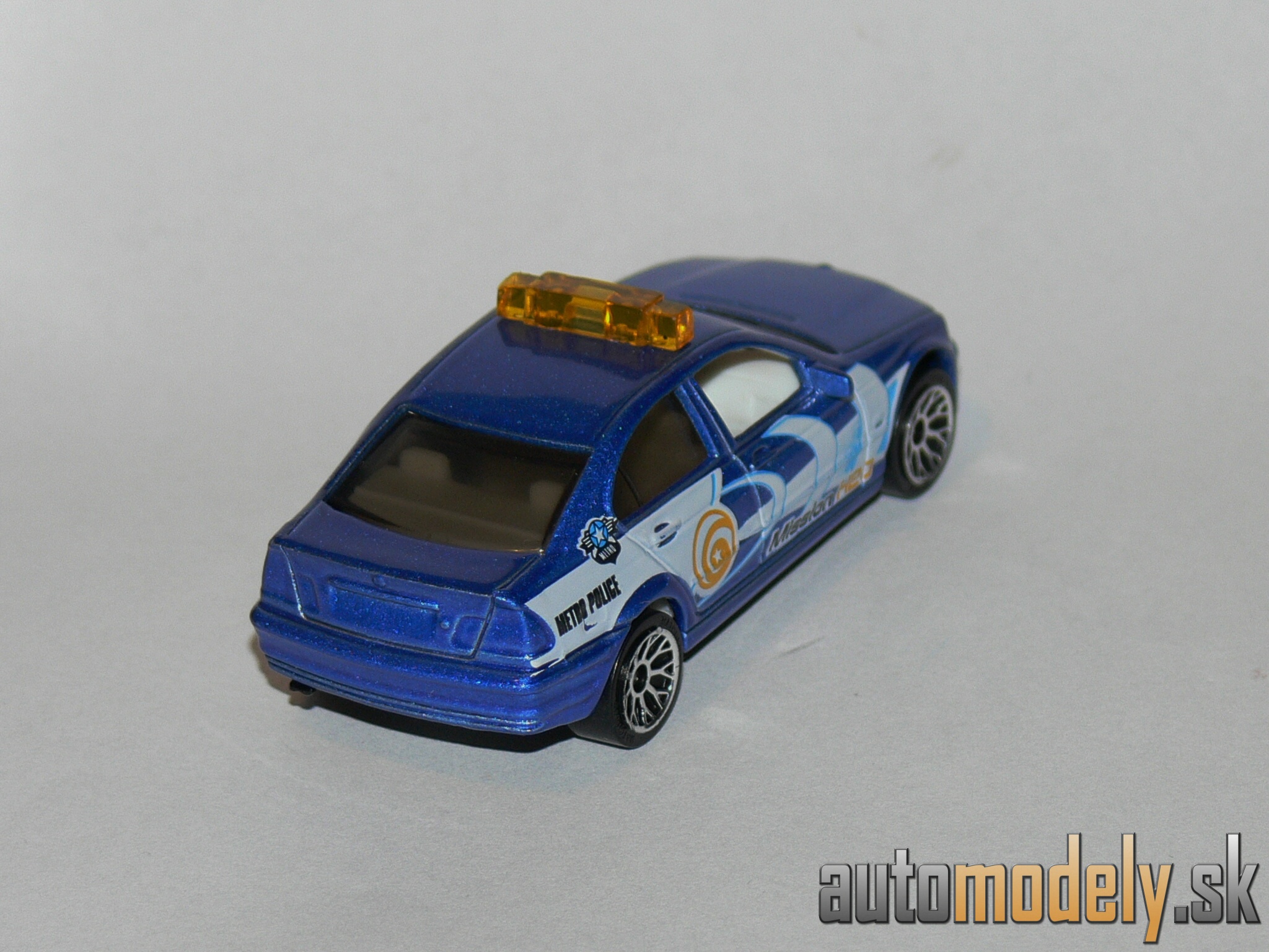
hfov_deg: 10.1
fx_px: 7185
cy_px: 476
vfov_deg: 7.6
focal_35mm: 196
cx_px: 634
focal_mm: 26.1
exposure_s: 1/30
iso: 100
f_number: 3.6
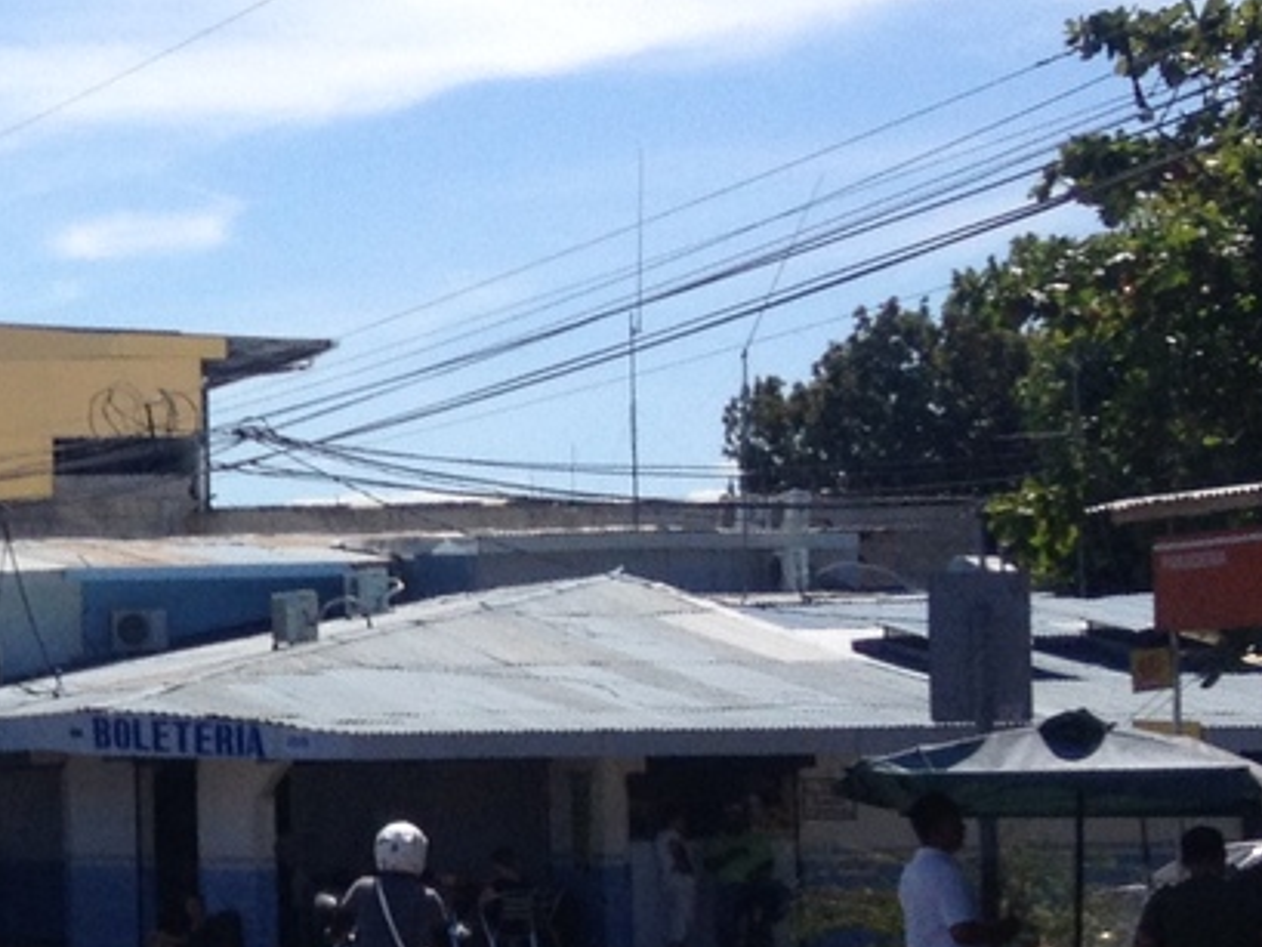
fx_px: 4996
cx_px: -975
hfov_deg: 13.1
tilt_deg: -1.9
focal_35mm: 137
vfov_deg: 10.8
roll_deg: +1.5
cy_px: 759
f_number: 2.4
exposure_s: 1/2304
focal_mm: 4.28
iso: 50
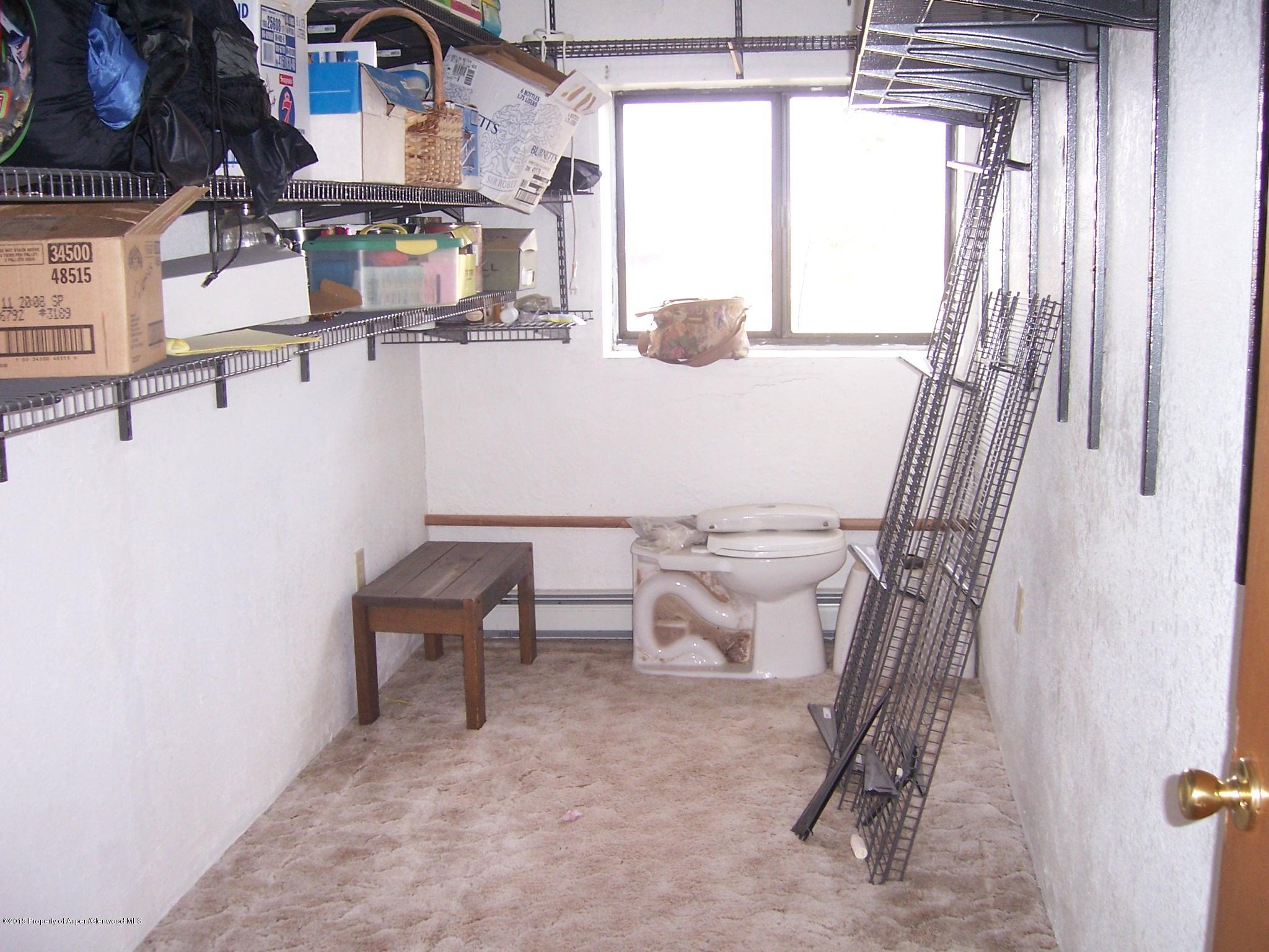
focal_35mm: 36
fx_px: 1320
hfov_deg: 51.4
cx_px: 634
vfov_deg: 39.7
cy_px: 476
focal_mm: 6
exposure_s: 1/60
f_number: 3
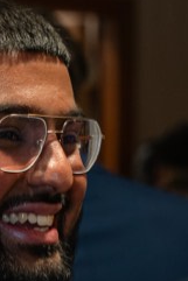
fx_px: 1553
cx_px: 36
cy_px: 265
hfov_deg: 6.9
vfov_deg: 10.3
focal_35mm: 199
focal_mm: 49.9
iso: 800
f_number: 3.2
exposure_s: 1/100
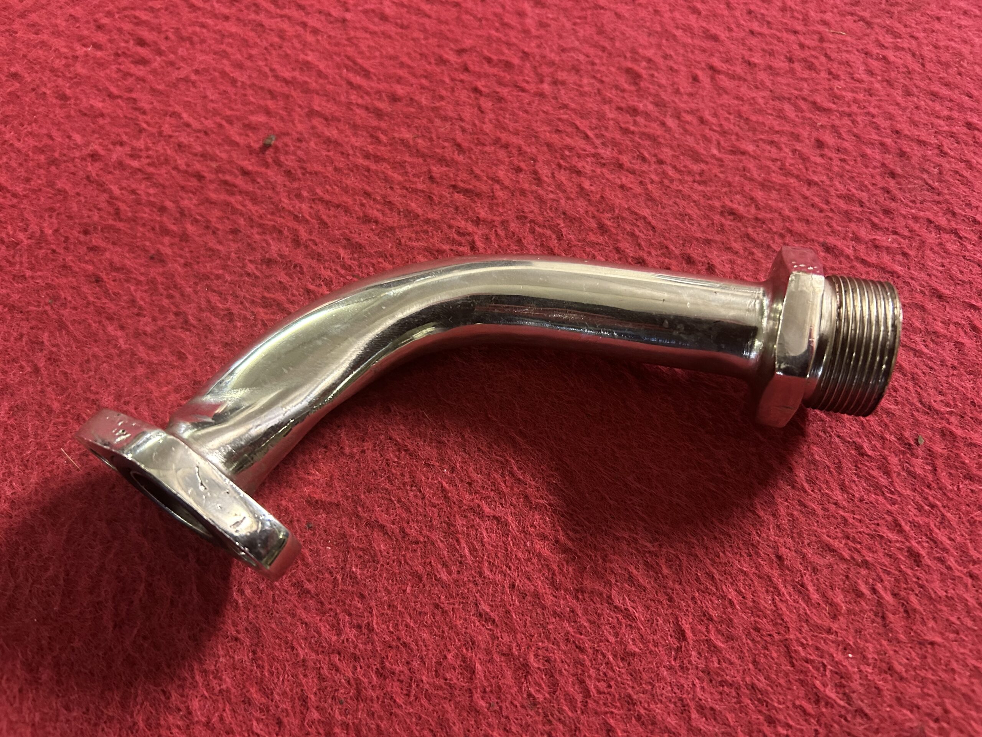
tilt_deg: -69.8
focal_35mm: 26
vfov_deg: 53.1
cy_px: 368
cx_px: 491
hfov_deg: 67.3
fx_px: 738
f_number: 1.5
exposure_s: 1/33
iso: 500
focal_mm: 5.7
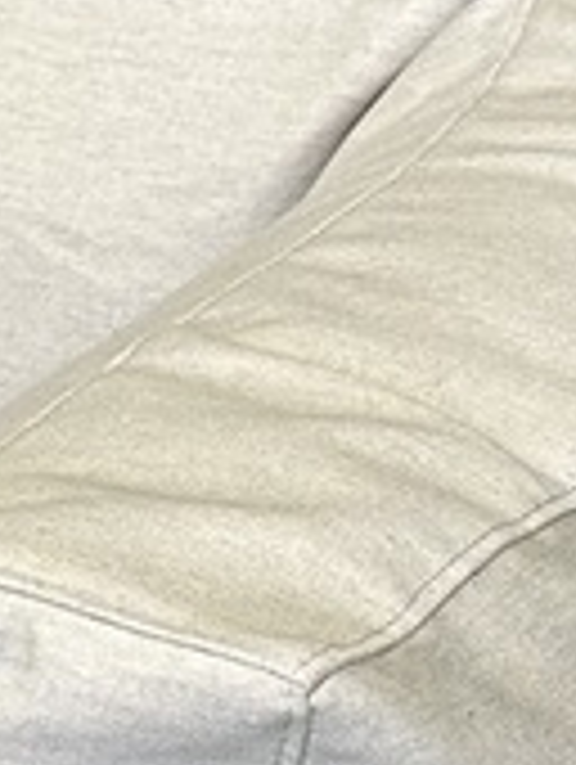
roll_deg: +1.1
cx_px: -207
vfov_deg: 10.7
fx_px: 4072
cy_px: 587
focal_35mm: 184
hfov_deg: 8.0
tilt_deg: -22.2
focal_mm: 6.86
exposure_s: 1/50
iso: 160
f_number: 1.78
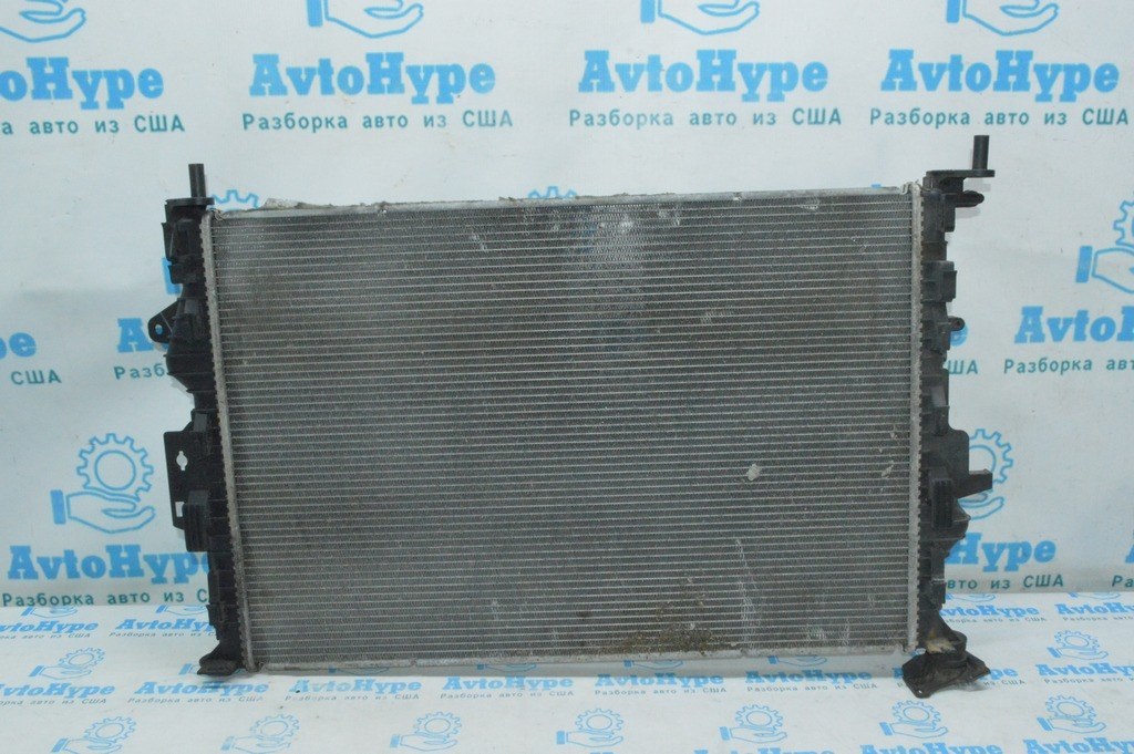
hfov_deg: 57.3
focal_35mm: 33
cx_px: 567
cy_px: 377
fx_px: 1039
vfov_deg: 39.9
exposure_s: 1/40
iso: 6400
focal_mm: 22
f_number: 25
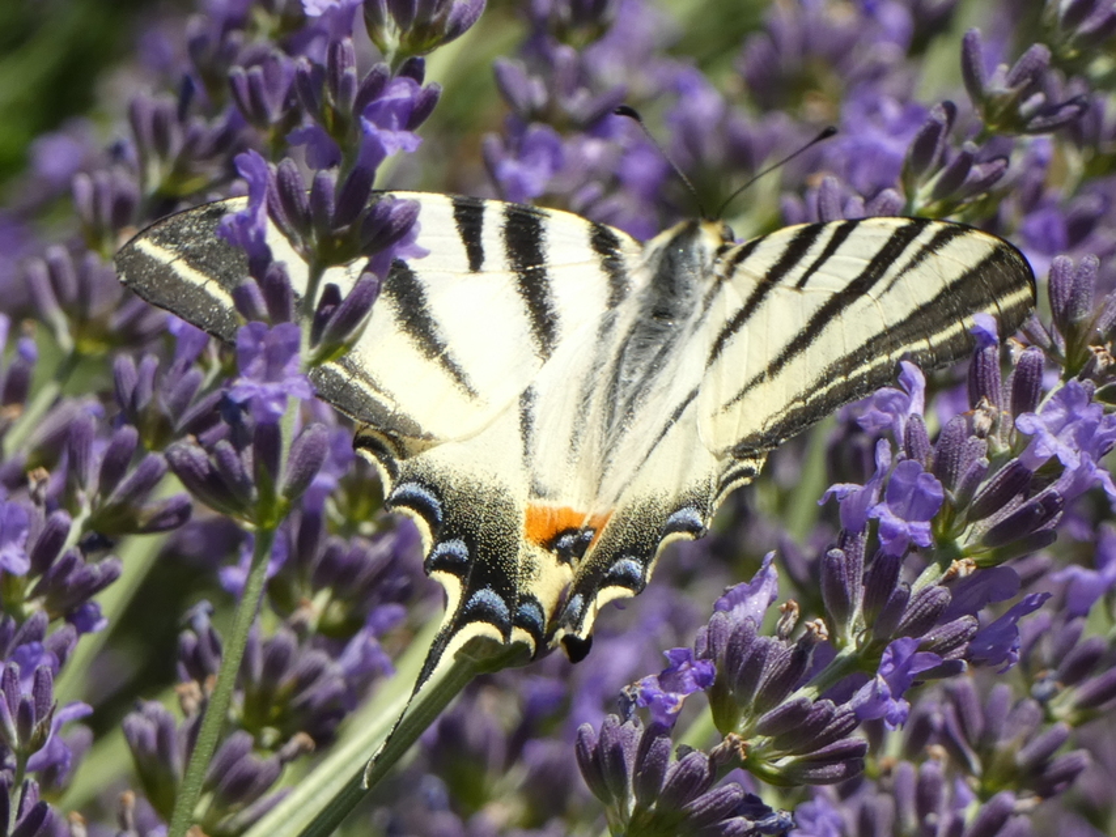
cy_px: 418
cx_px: 558
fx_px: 12382
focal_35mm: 384
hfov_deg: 5.2
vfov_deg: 3.9
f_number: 5.6
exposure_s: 1/125
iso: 80
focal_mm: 68.8
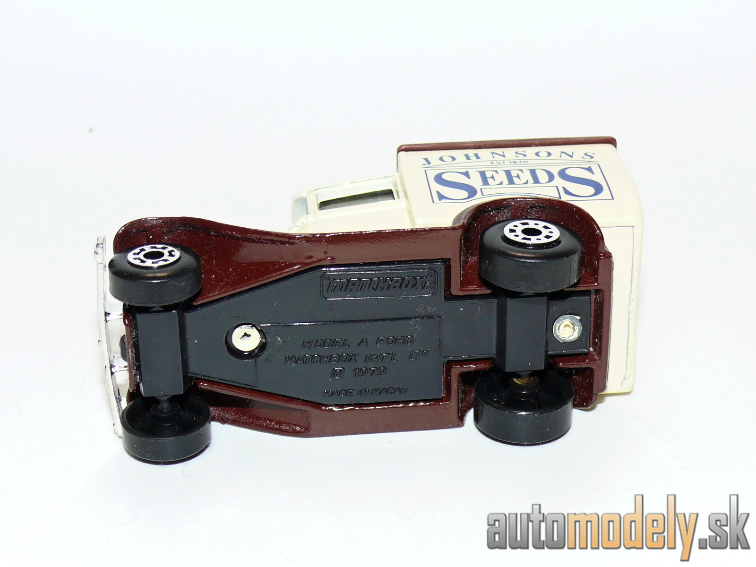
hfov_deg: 22.5
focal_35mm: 87
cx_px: 378
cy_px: 284
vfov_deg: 17.0
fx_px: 1900
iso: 100
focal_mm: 12.3
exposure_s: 1/30
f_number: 4
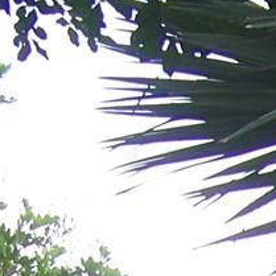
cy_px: 787
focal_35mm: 244
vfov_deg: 6.6
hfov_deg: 6.9
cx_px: 589
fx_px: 2201
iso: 64
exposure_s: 1/160
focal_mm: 5.85
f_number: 2.8
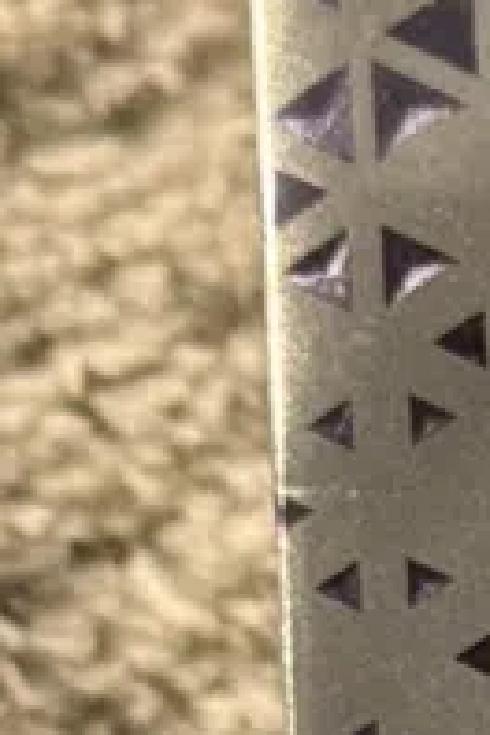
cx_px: 1188
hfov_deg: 3.9
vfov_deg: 5.8
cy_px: 1479
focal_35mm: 344
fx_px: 7023
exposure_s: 1/60
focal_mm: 6.76
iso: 125
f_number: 1.78
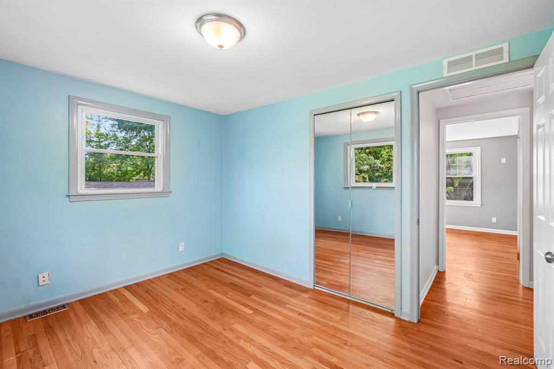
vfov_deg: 77.3
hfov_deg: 100.4
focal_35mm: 15
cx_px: 277
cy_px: 184
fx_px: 231
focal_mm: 10
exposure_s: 1/15
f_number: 8
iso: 400
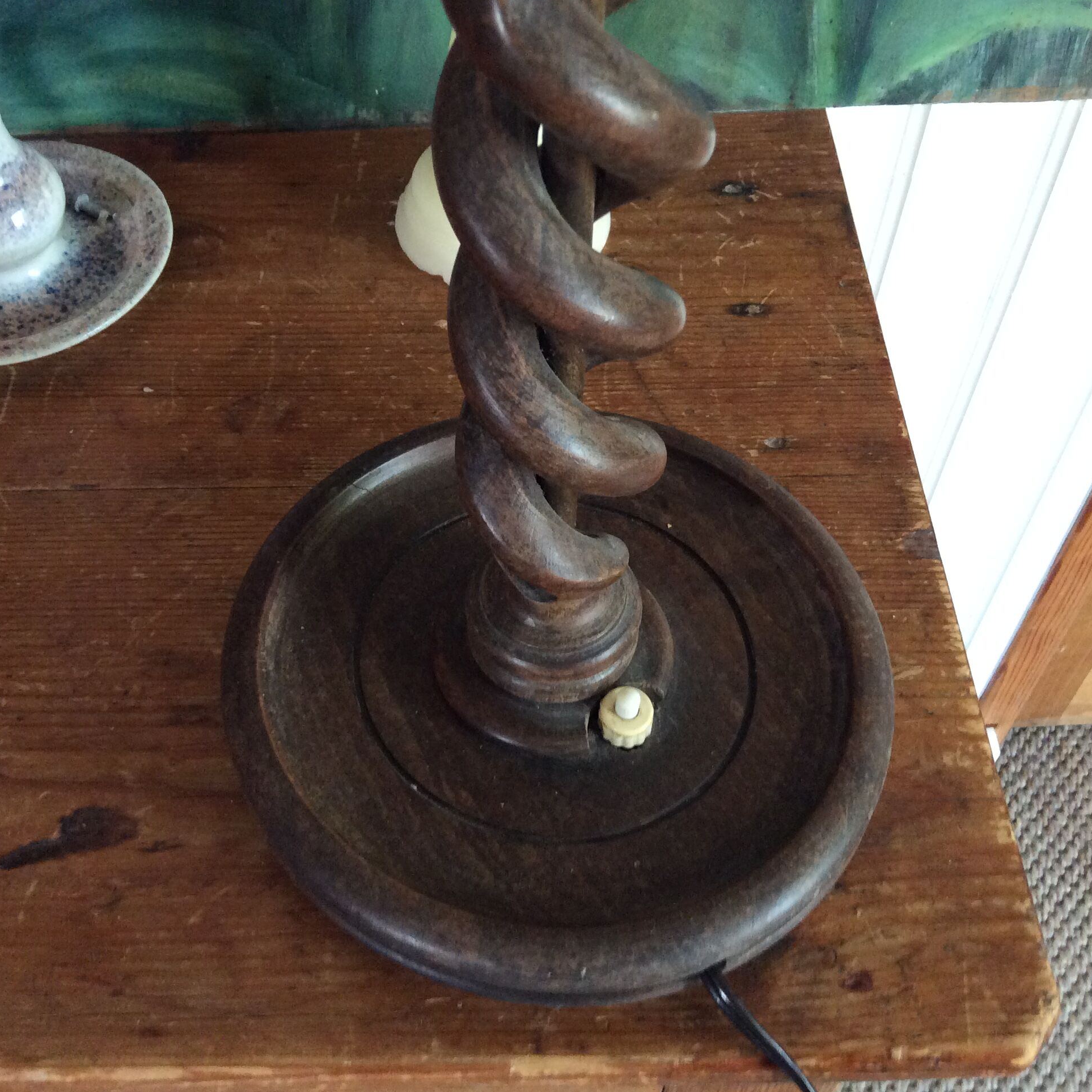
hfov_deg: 43.8
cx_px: 488
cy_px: 545
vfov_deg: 43.9
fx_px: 1356
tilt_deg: -52.9
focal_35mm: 38
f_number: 2.4
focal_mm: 3.3
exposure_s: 1/25
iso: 160
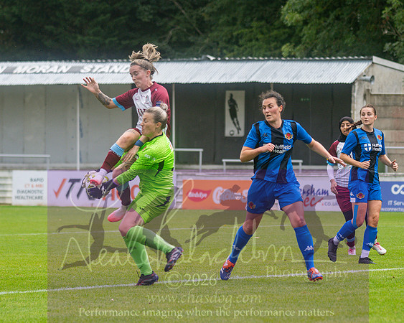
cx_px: 215
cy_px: 148
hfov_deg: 8.3
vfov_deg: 6.7
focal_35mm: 232
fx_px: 2775
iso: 360
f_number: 4
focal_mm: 120
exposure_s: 1/1000
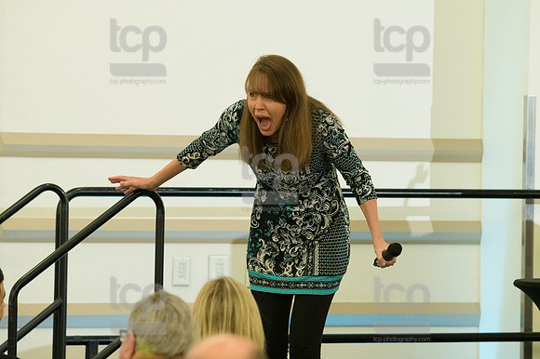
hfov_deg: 6.9
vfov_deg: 4.6
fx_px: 4497
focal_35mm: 300
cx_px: 270
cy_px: 180
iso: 3200
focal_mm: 200
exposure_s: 1/400
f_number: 4.5
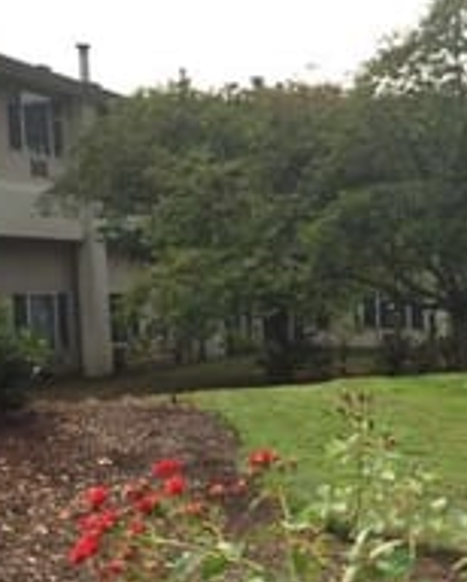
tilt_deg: -9.1
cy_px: 430
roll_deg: -1.3
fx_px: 1018
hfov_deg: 23.5
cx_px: 564
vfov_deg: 31.4
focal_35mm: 59
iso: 32
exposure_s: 1/1163
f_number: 2.2
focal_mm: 4.15
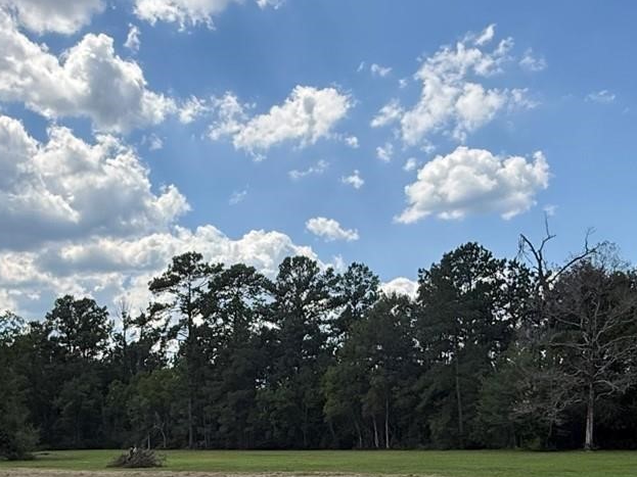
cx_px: 221
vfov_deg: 30.2
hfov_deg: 40.8
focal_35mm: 46
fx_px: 846
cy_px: 423
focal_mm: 2.22
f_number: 2.2
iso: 20
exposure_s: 1/970
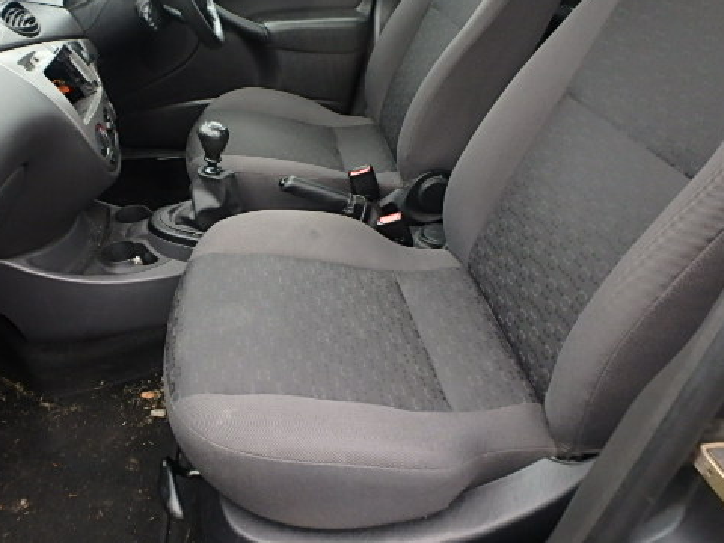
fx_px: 586
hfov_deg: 62.5
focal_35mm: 28
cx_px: 270
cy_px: 222
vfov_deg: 49.5
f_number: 3.5
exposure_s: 1/30
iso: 400
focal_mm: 3.7
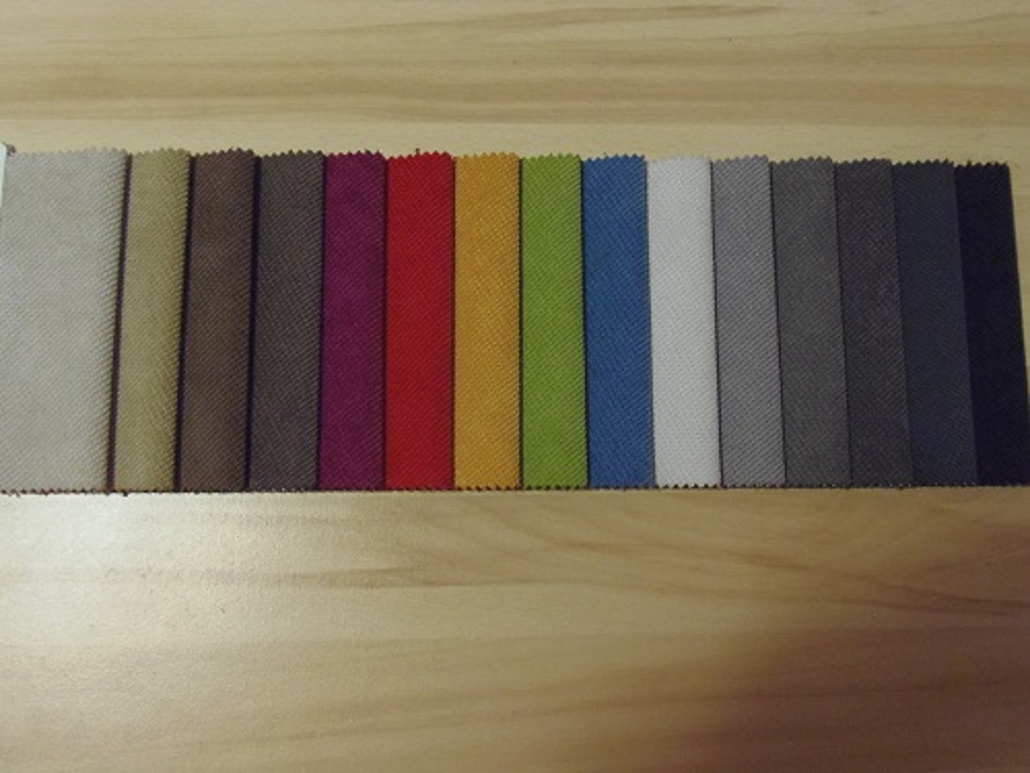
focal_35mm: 35
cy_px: 386
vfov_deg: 40.7
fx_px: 1041
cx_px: 515
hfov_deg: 52.6
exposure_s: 1/20
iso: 500
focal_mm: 6.5
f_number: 3.4
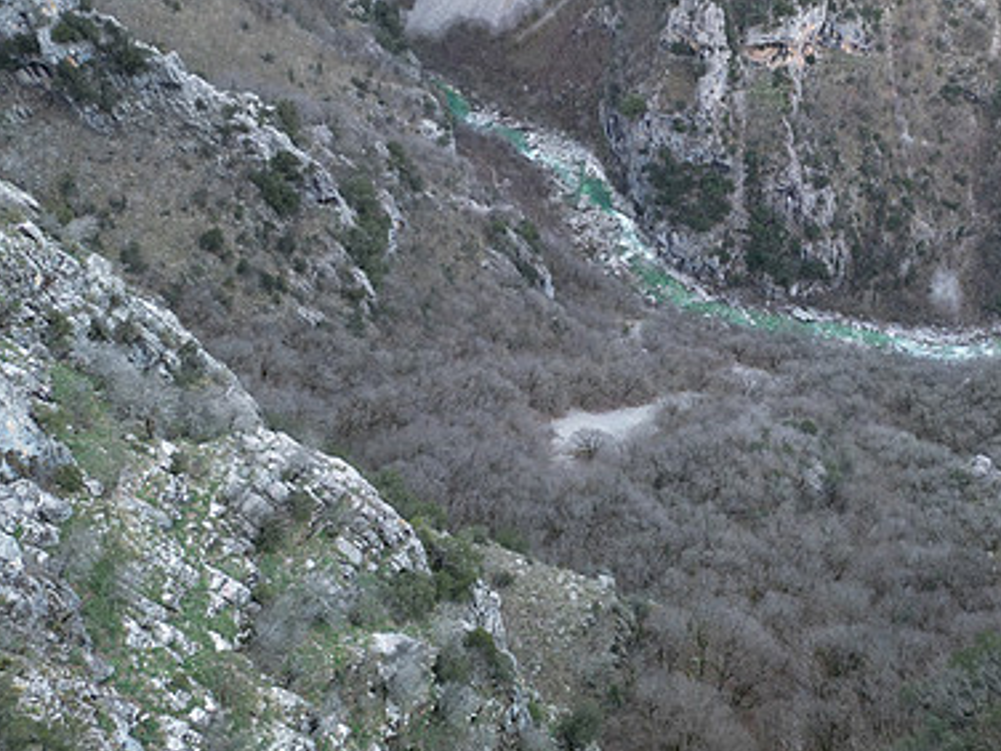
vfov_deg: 37.7
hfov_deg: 49.2
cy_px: 182
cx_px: 671
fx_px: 1070
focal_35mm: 37
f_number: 1.7
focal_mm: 6.72
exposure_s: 1/15
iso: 100
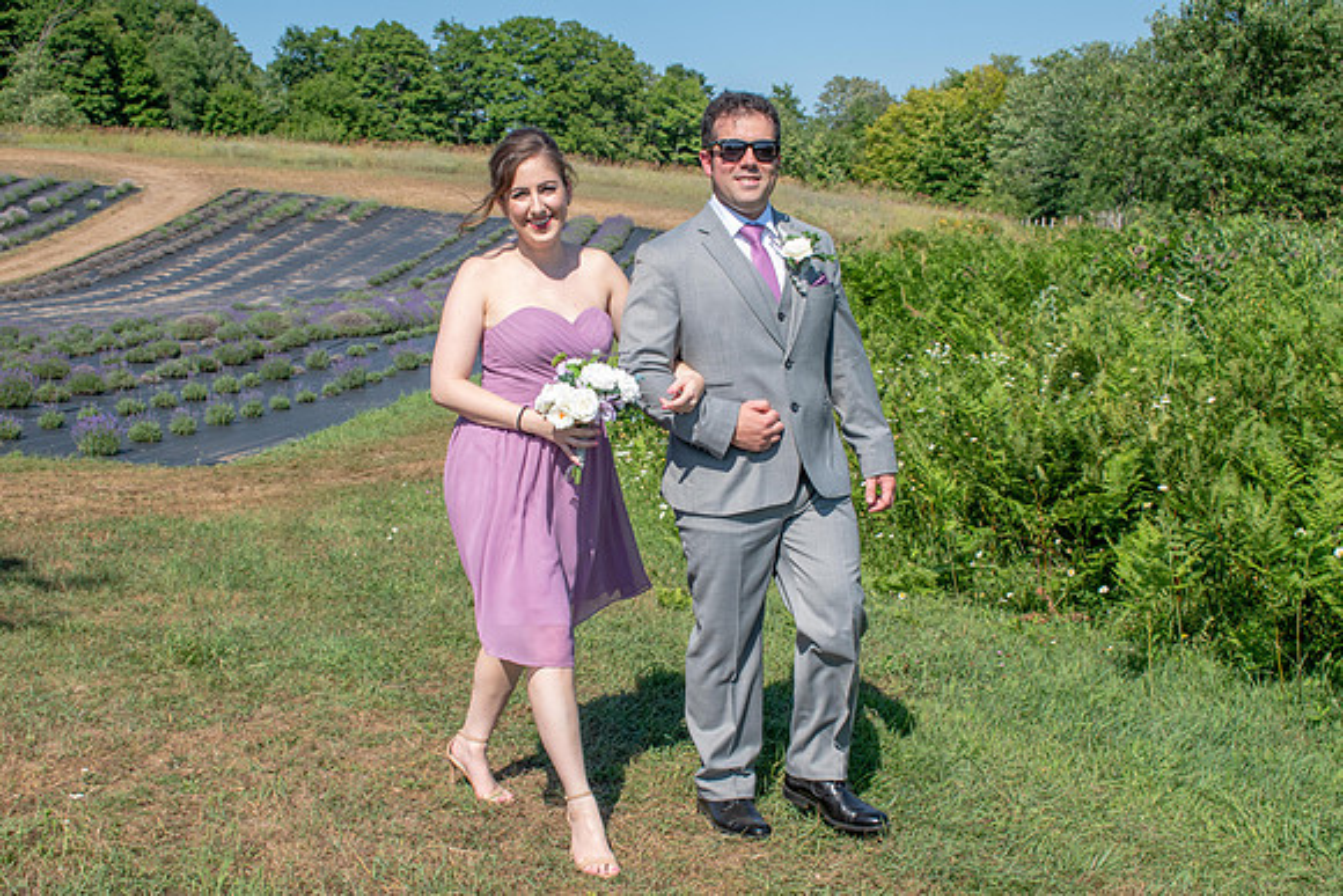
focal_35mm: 51
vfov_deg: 26.5
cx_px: 672
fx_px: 1903
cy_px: 448
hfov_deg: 38.9
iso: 200
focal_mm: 34
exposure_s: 1/400
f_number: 10
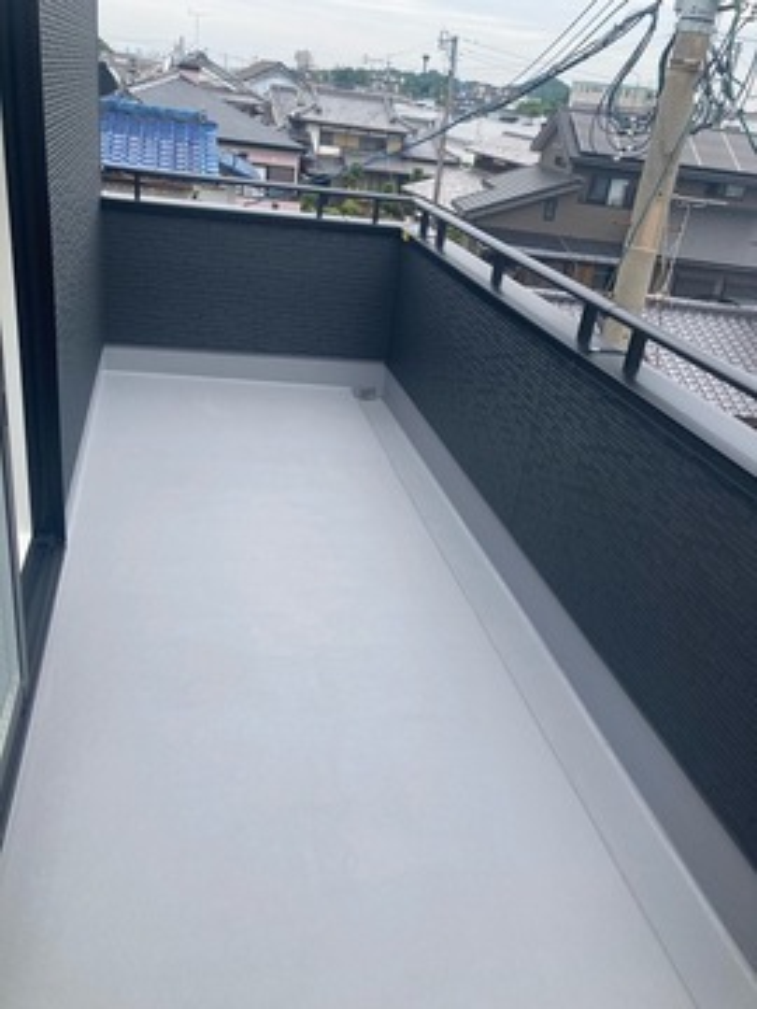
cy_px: 504
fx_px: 816
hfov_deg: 49.7
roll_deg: -7.5
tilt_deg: -25.7
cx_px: 378
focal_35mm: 28
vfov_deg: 63.4
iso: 20
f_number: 1.8
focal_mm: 3.99
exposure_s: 1/867
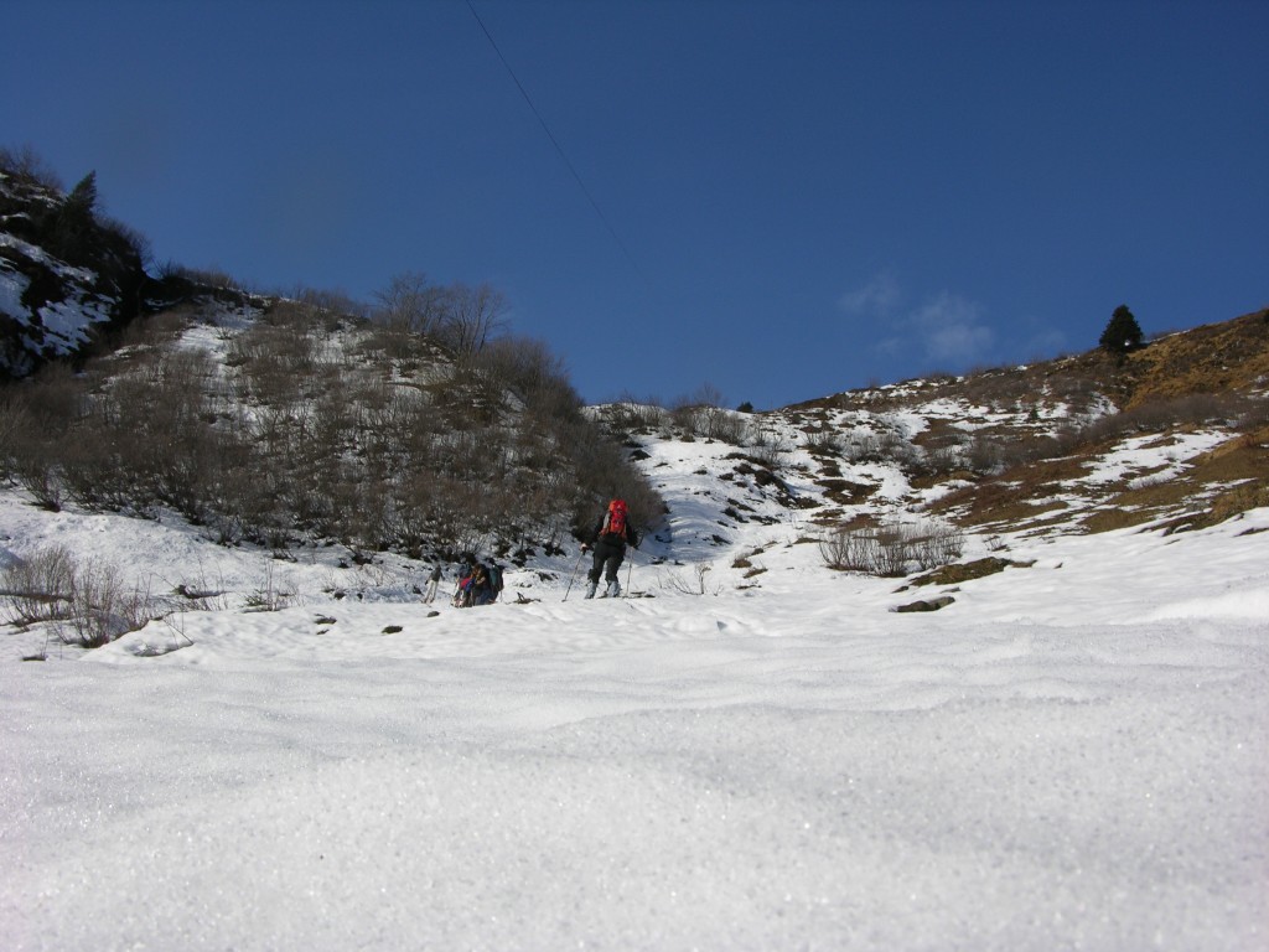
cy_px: 476
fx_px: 1283
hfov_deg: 52.6
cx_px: 634
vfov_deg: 40.7
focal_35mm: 35
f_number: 7.1
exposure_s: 1/278
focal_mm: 8.9
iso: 50
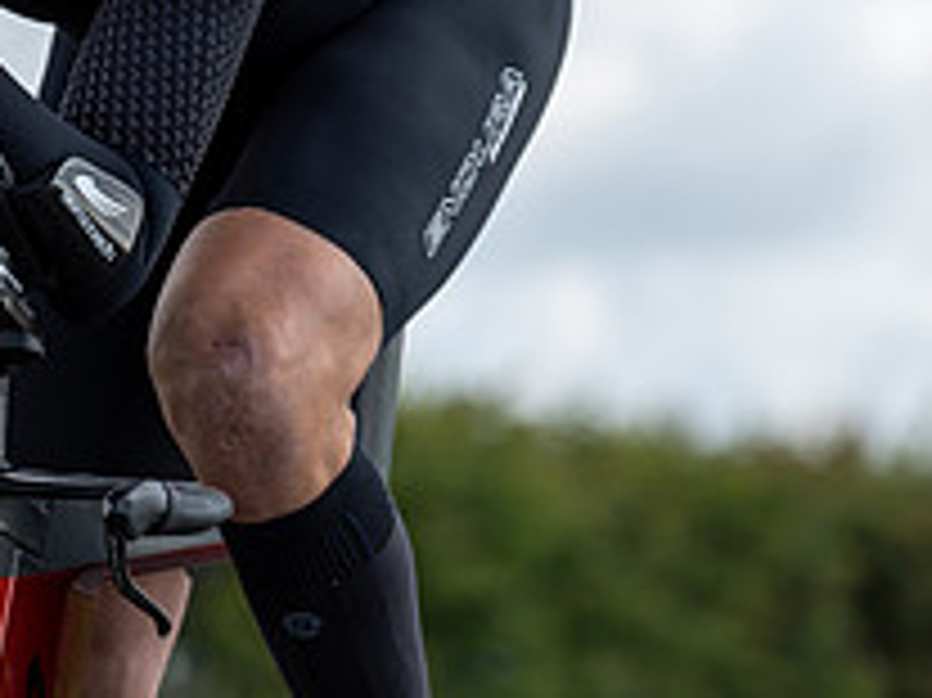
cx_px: -212
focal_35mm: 369
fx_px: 9929
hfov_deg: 5.3
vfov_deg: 4.0
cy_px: 164
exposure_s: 1/1000
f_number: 3.5
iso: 100
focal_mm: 137
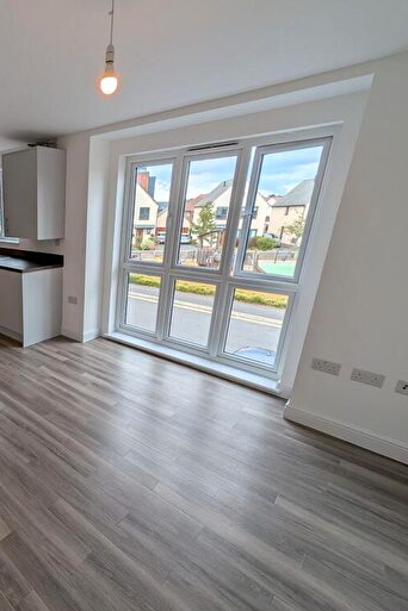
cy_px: 311
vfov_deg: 93.3
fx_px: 289
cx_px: 42
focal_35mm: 17
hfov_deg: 60.0
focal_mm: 2.02
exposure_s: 1/900
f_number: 1.7
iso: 55
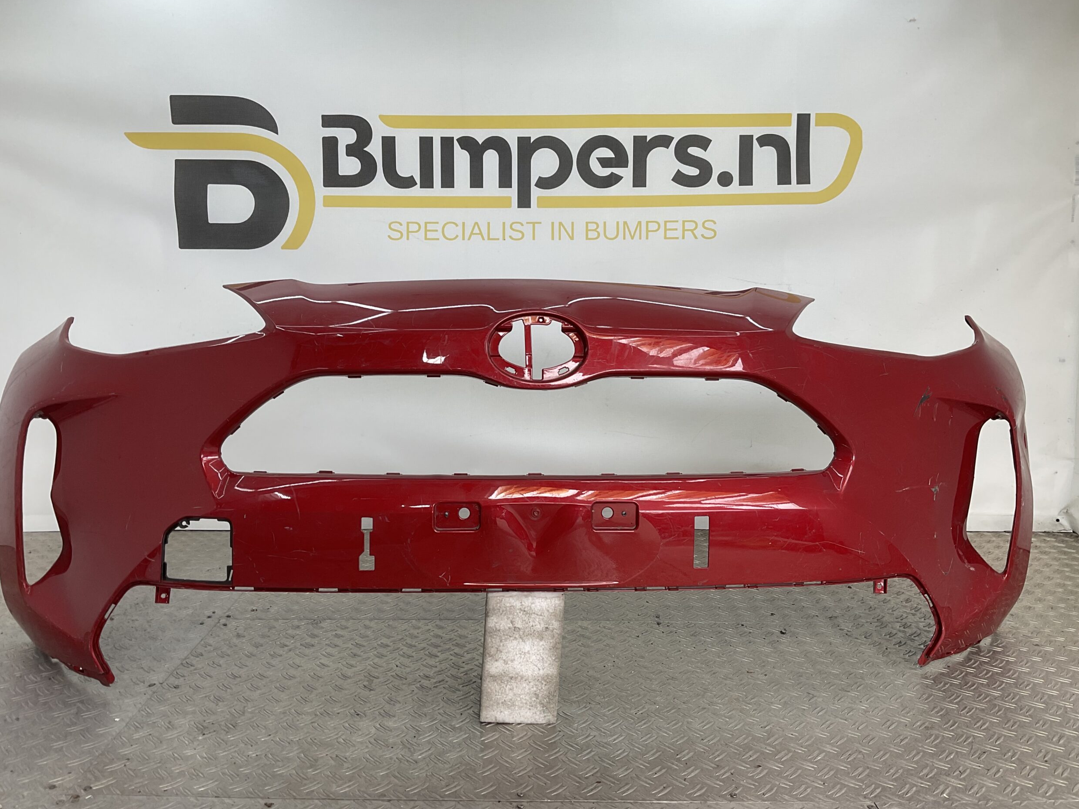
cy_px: 405
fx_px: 935
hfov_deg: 60.0
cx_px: 523
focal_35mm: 30
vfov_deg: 46.8
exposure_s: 1/198
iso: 16
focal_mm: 3
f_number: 1.8
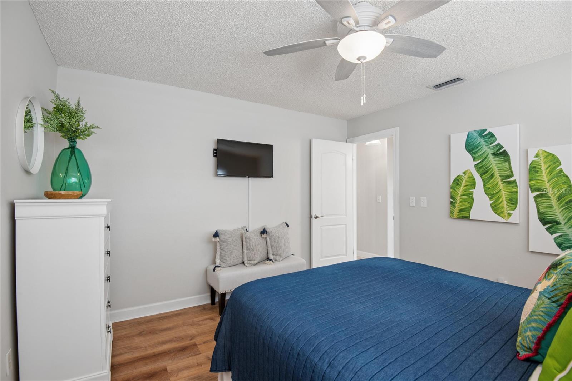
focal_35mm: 16
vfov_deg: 73.7
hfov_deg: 96.7
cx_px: 286
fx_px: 254
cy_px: 190
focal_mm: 16
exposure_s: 1/2
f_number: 7.1
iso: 100
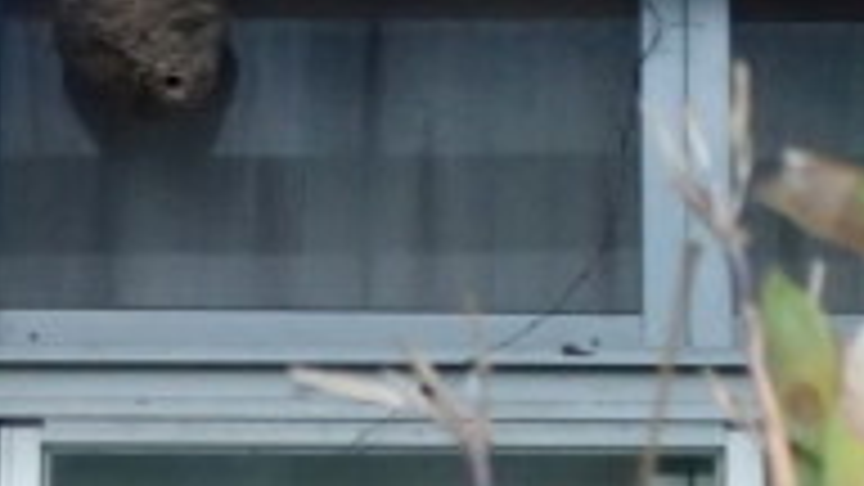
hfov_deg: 7.9
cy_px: -32
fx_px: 6254
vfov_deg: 4.4
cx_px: -9
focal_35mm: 273
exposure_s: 1/10
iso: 1600
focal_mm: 18
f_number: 4.9
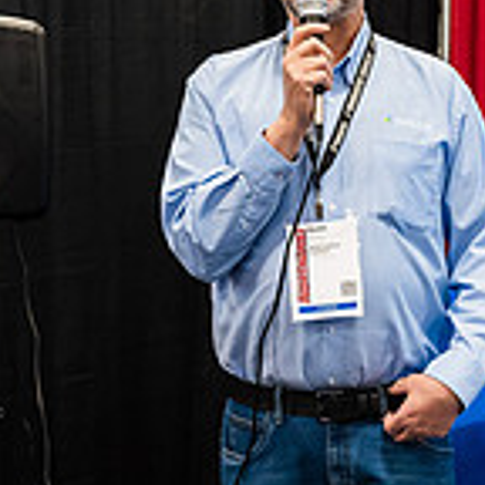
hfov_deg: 17.0
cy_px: 225
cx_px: 368
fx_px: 1617
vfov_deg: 17.1
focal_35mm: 102
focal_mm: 28
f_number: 4
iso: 4000
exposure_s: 1/200
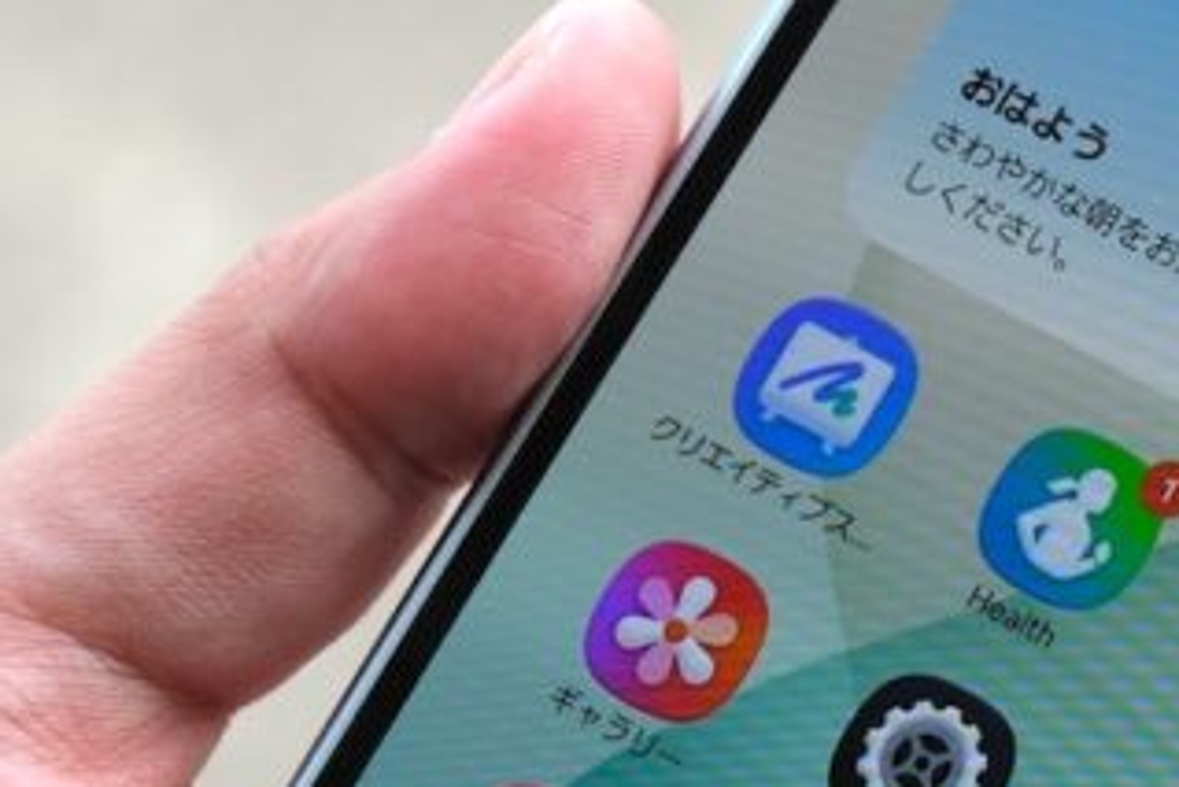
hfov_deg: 6.6
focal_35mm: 312
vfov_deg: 4.4
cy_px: 765
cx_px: 1212
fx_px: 10222
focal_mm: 55
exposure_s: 1/300
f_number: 5
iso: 160
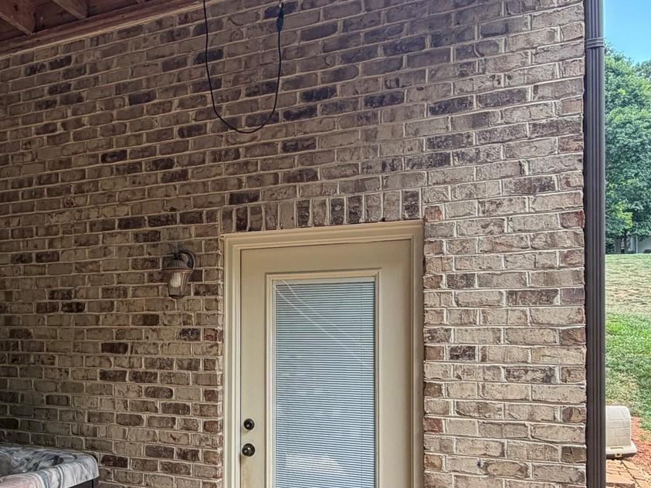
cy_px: 322
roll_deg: -0.3
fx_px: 639
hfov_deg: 51.6
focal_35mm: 34
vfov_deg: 41.3
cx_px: 161
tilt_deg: +1.5
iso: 50
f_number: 2.2
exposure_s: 1/121
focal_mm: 2.22
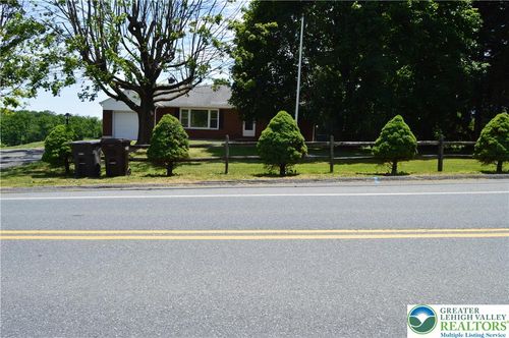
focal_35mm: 27
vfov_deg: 47.8
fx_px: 381
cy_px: 169
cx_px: 254
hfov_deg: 67.4
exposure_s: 1/400
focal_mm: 18
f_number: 11
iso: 400
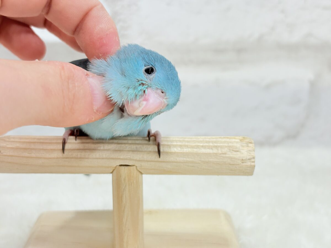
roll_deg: -0.1
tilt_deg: -17.1
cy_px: 124
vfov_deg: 28.0
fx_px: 497
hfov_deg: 36.8
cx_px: 166
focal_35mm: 52
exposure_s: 1/100
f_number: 1.6
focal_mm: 5.96
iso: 80
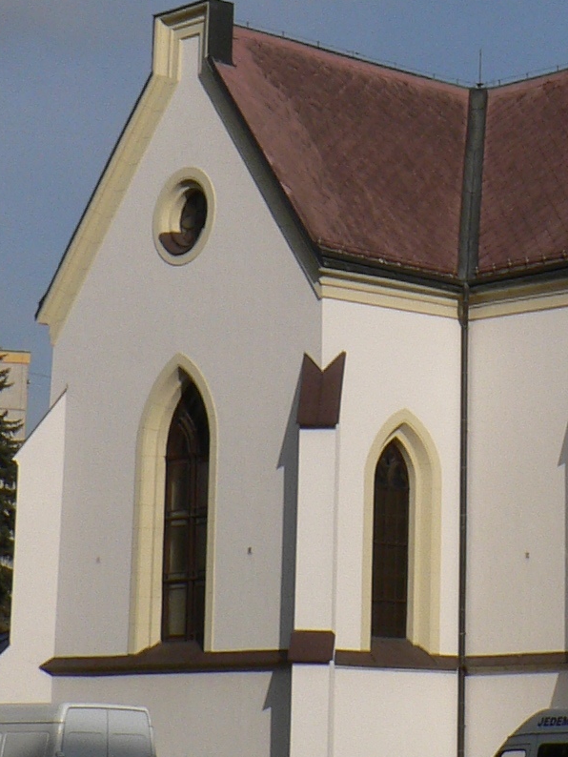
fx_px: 2537
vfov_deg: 16.4
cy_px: -98
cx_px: 598
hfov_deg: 12.6
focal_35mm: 116
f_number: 5.6
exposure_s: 1/1000
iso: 80
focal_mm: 6
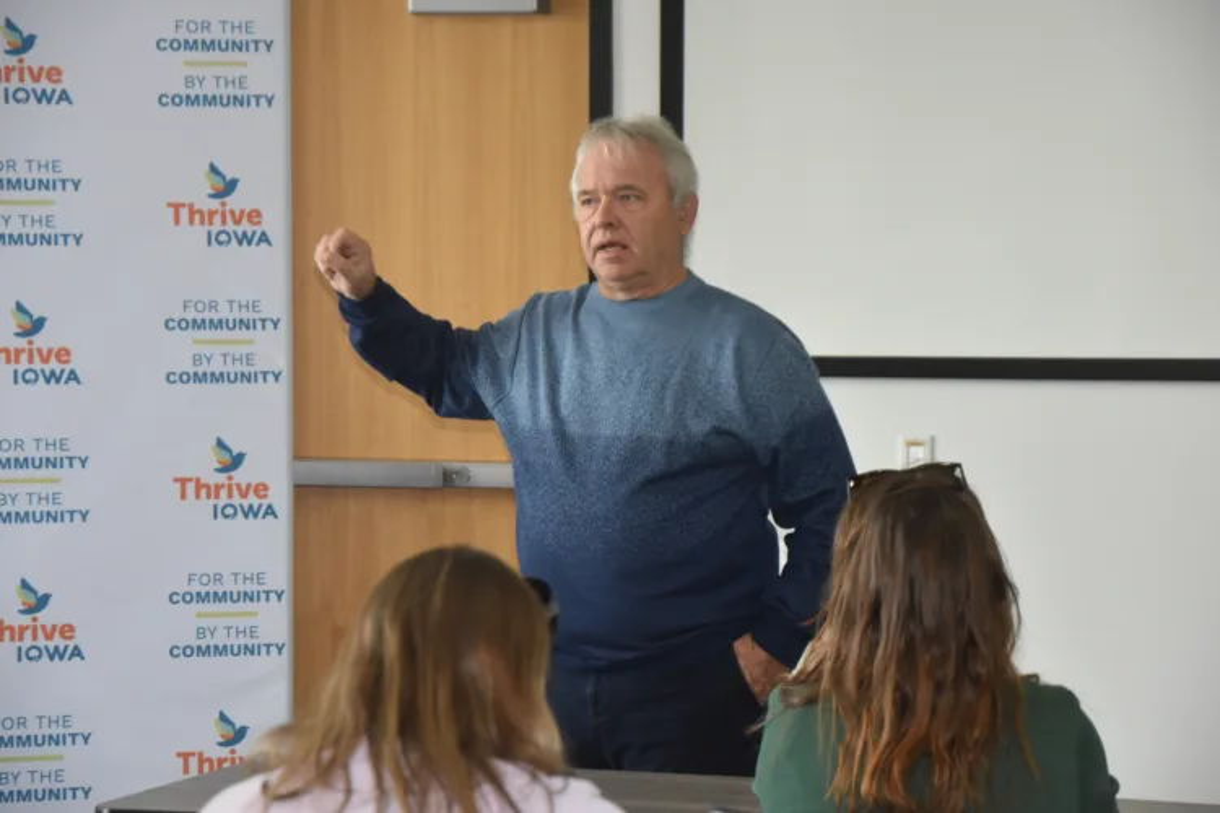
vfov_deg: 10.8
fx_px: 4320
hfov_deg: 16.1
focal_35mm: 128
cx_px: 610
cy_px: 406
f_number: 5.6
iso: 1100
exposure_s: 1/125
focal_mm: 85
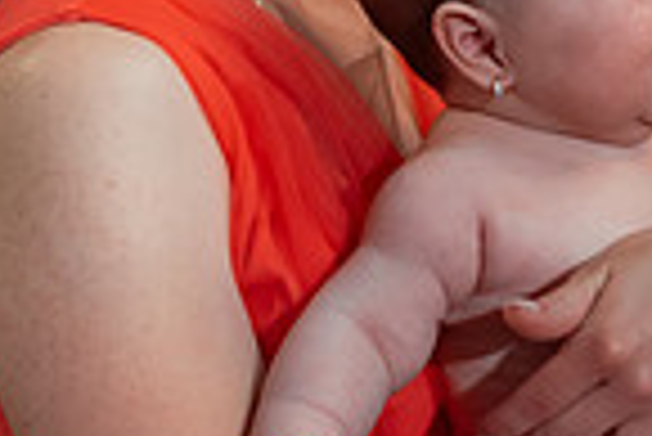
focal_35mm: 140
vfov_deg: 9.8
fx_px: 2538
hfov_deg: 13.8
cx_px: 962
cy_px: 2
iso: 1600
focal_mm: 35
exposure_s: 1/200
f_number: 2.8
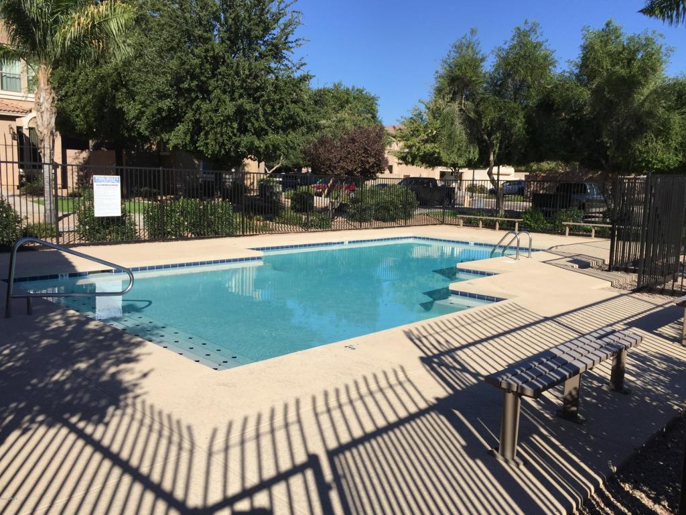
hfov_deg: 61.7
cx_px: 343
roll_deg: -1.9
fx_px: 575
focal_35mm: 29
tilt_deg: -6.9
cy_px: 258
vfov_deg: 48.2
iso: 32
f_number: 2.2
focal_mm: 4.15
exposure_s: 1/2825
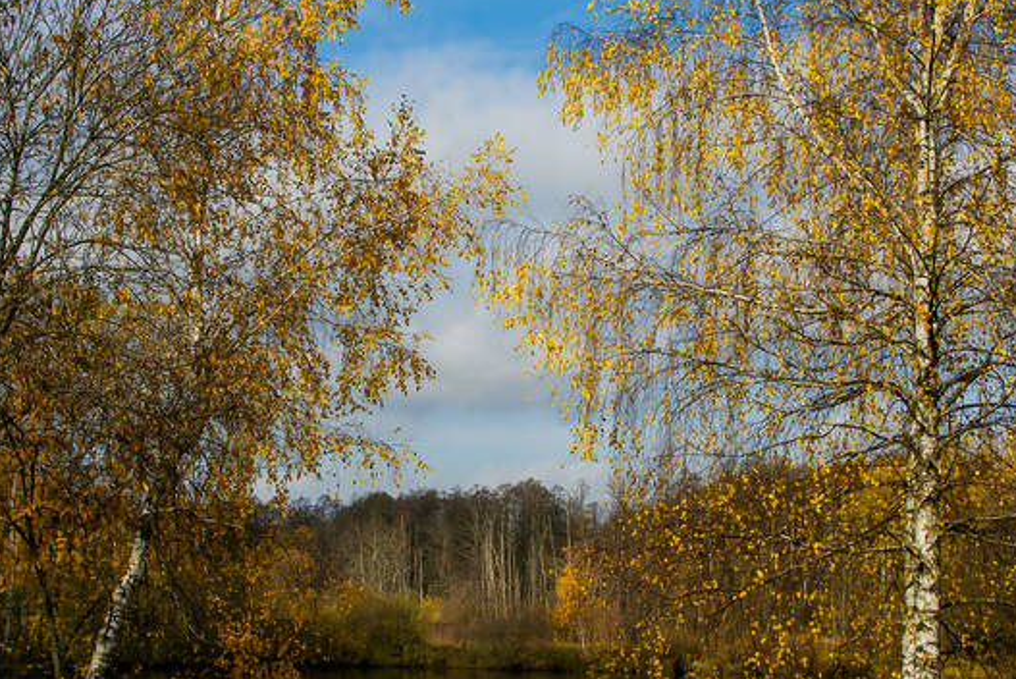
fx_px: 2024
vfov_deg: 19.0
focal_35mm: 72
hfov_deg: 28.2
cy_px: 407
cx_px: 490
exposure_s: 1/400
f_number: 10
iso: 280
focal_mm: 35
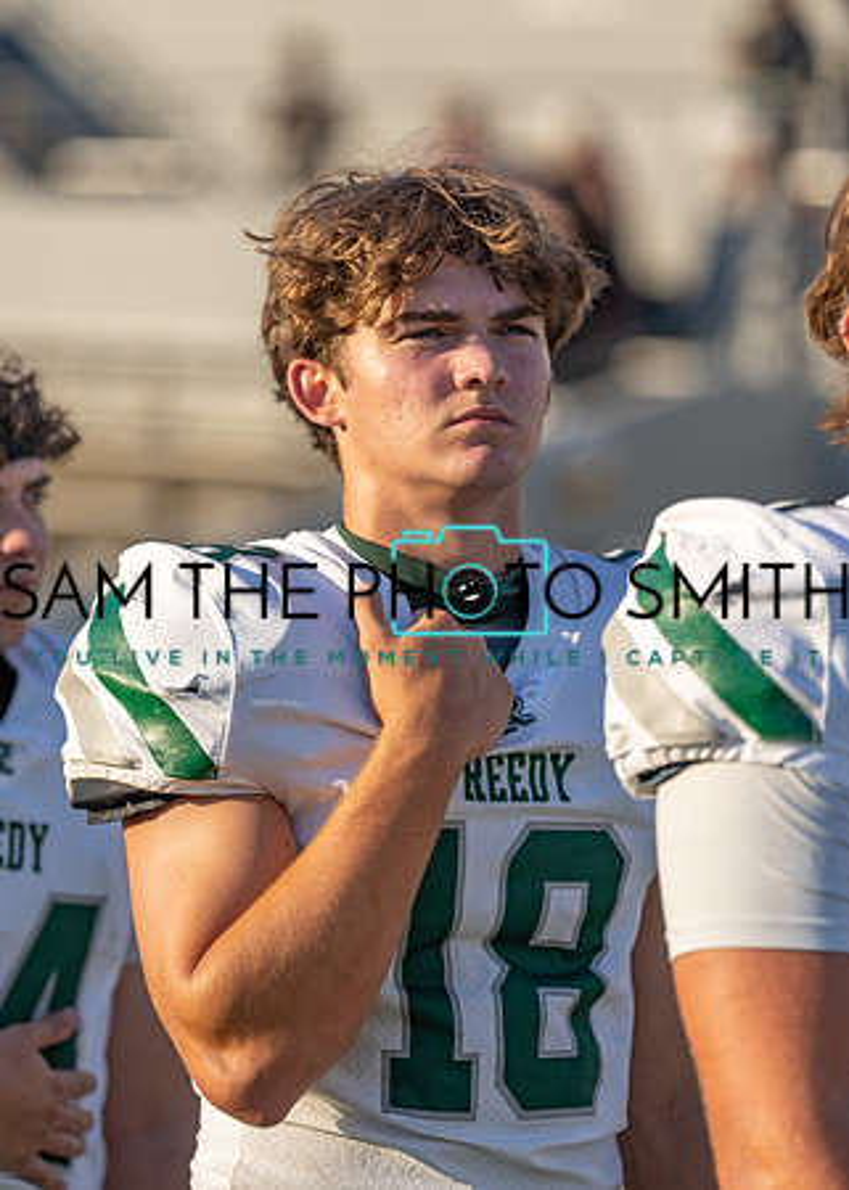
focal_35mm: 217
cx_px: 347
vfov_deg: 9.3
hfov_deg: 6.6
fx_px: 7336
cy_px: 595
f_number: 2.8
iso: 100
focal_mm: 148
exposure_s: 1/1600
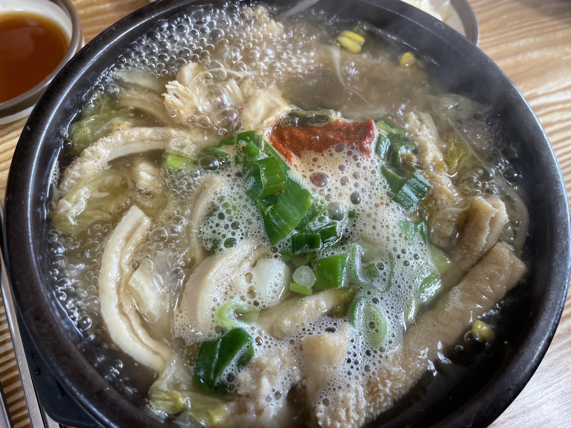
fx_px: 429
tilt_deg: -65.8
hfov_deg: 67.3
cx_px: 286
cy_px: 214
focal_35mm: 26
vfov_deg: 53.1
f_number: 1.6
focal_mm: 4.2
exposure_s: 1/120
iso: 100
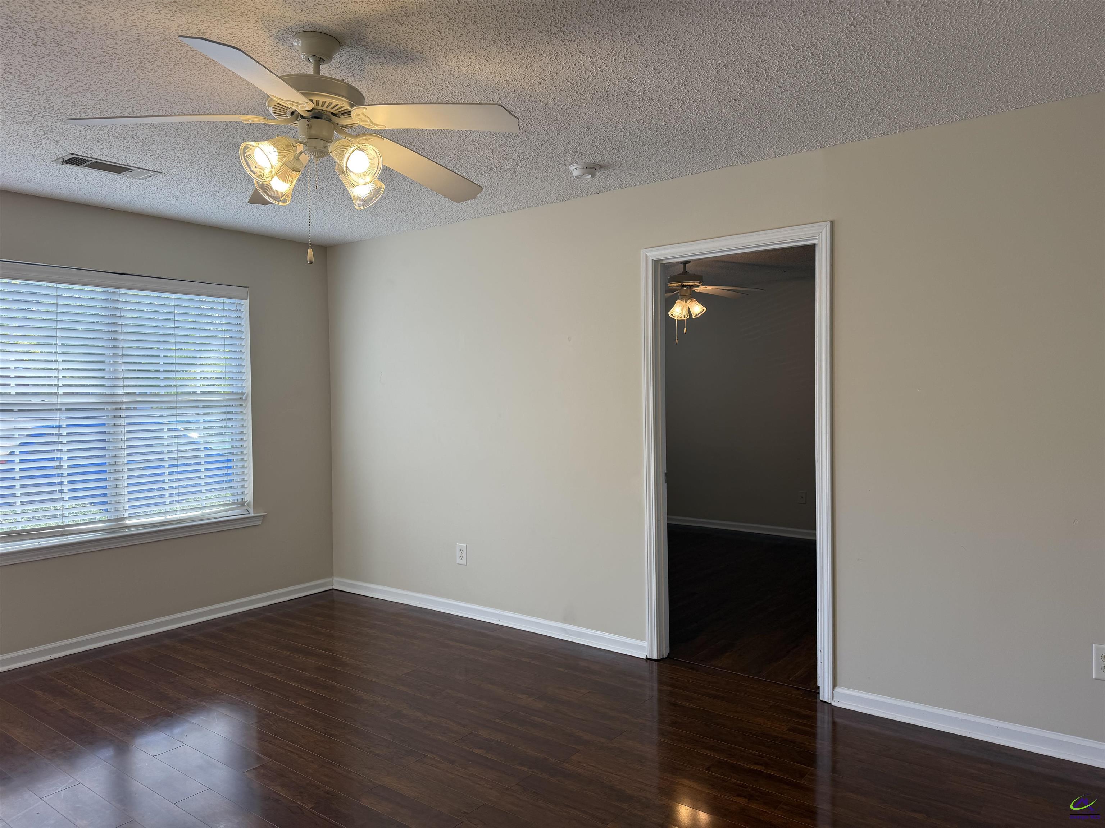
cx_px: 552
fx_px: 766
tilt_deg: -1.9
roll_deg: +0.8
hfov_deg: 71.6
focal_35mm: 24
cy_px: 414
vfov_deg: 56.8
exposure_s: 1/192
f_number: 1.78
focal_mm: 6.76
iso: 80
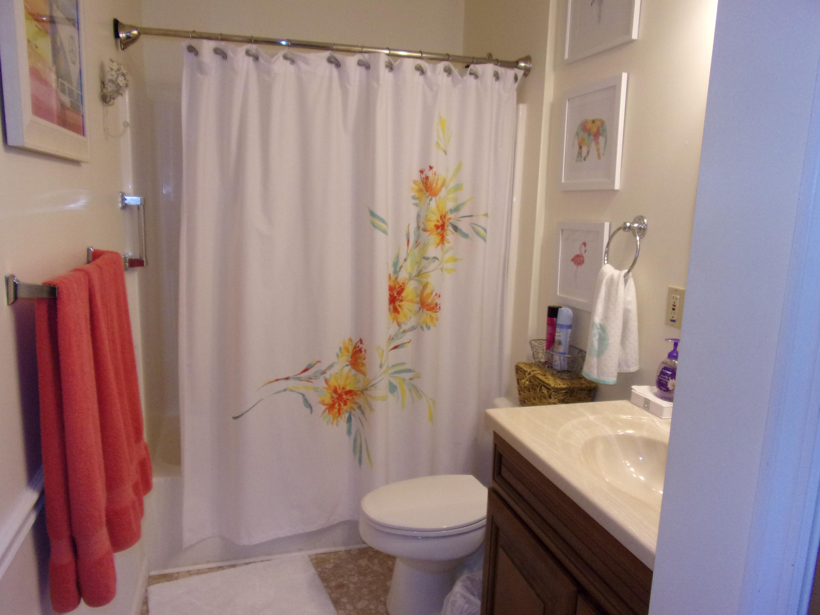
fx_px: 569
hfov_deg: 71.6
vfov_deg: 56.8
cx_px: 410
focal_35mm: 24
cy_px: 308
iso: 200
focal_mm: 4.3
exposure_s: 1/34
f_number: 3.3
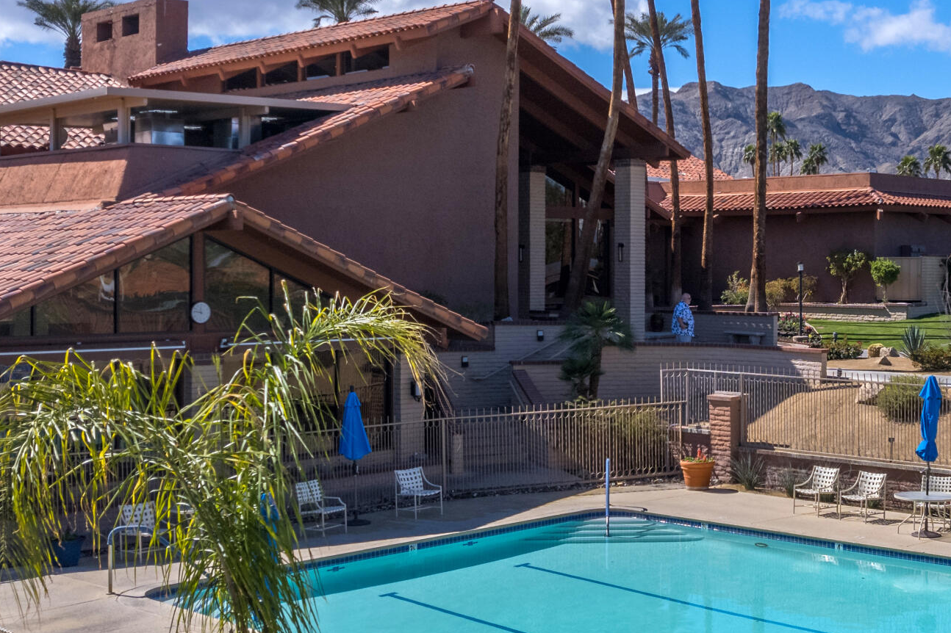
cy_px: 271
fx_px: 1347
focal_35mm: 51
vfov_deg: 26.4
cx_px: 763
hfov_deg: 37.5
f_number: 2.8
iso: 100
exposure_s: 1/3000
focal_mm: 8.38
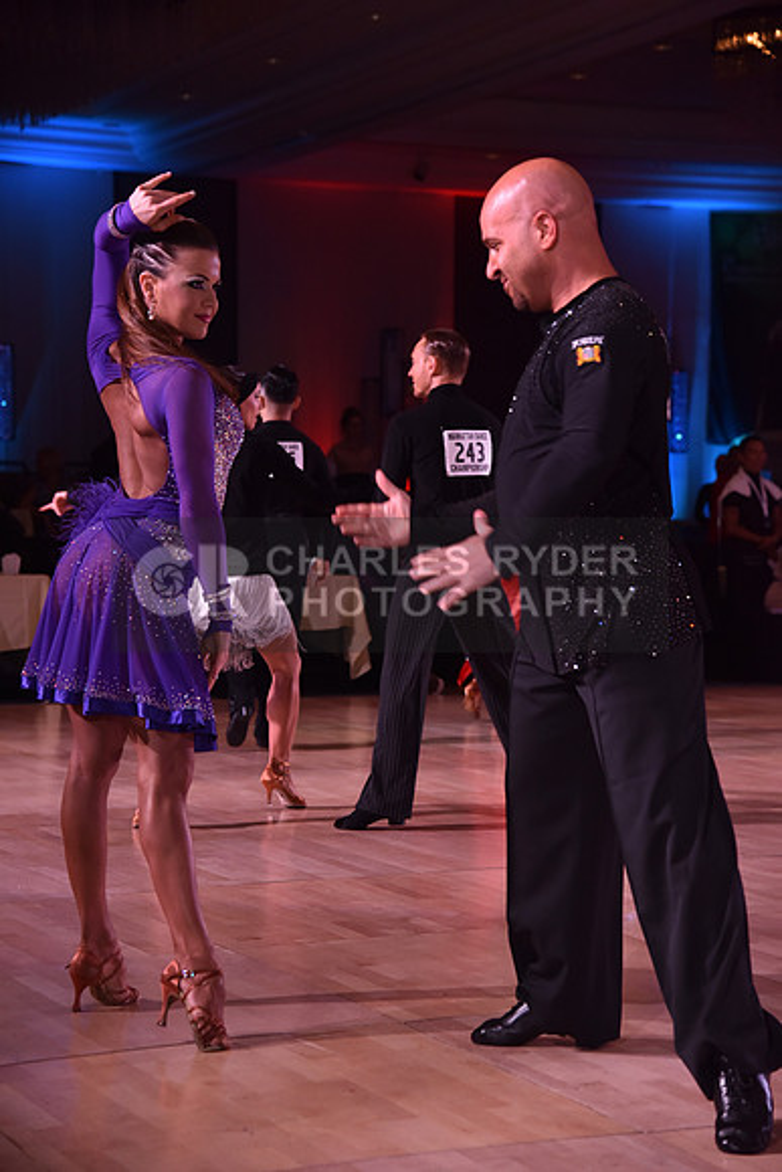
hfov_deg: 17.5
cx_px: 391
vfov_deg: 26.0
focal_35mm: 78
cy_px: 586
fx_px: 2540
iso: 1250
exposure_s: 1/250
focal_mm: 78
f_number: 4.5
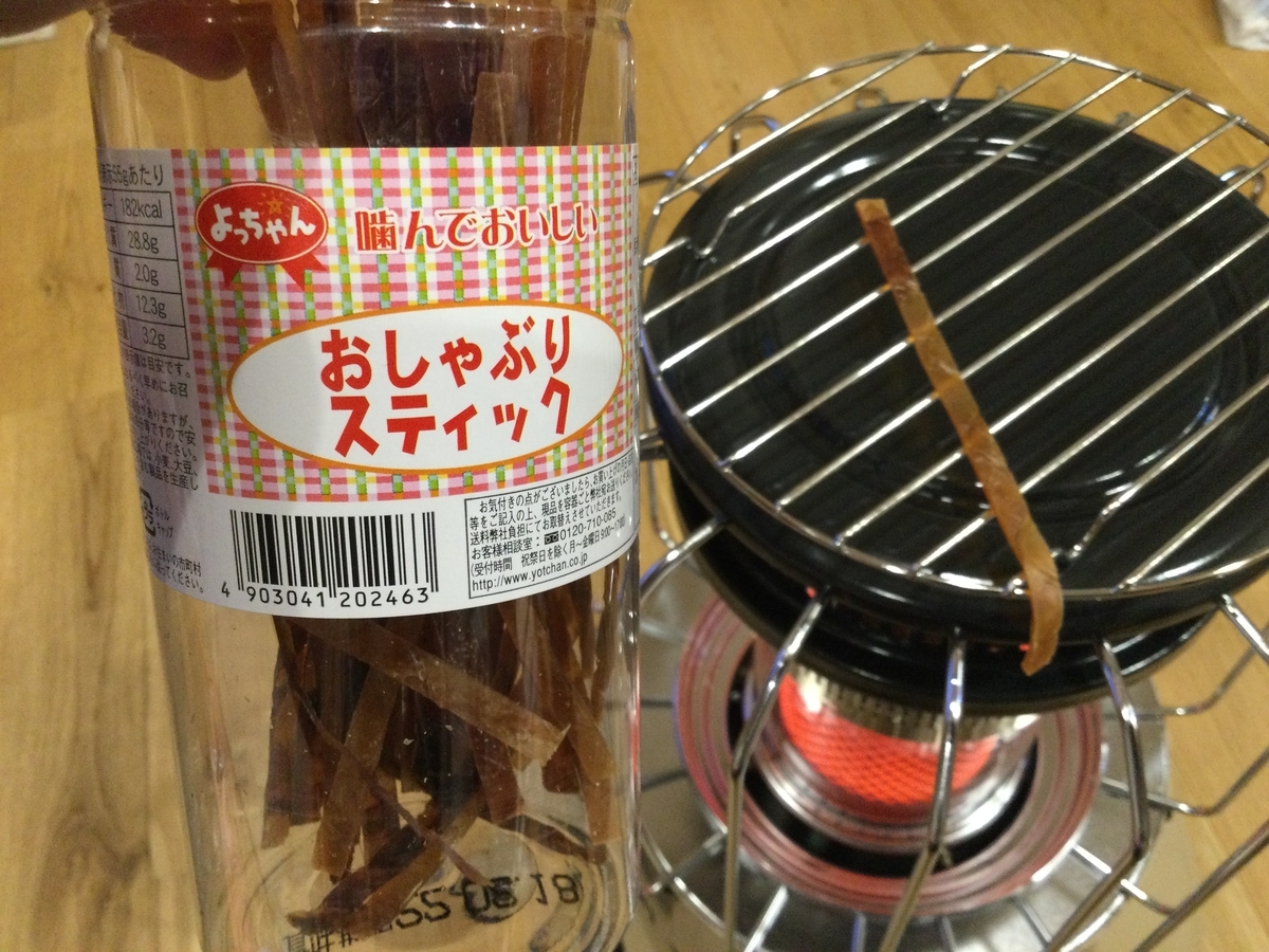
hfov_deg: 58.4
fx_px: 1136
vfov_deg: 45.4
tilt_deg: -56.1
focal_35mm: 31
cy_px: 476
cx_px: 634
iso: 200
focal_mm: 3.3
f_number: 2.4
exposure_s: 1/24
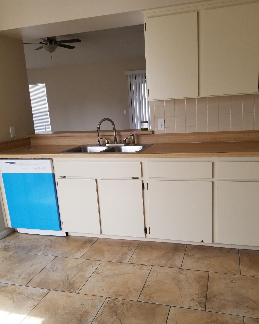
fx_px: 278
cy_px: 175
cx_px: 131
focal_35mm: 29
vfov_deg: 60.4
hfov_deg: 50.0
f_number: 1.7
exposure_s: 1/100
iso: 100
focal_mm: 4.25
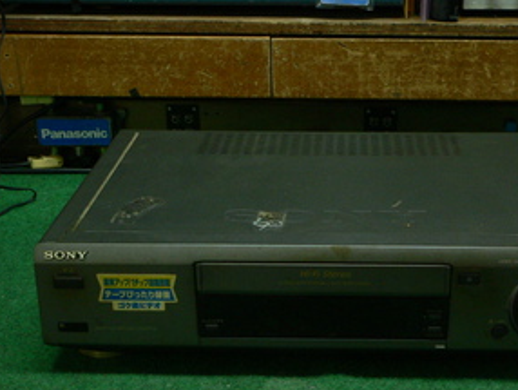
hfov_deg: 29.7
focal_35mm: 65
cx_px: 324
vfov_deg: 22.6
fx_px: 973
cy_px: 226
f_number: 2.8
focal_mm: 8.2
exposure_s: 1/20
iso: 200
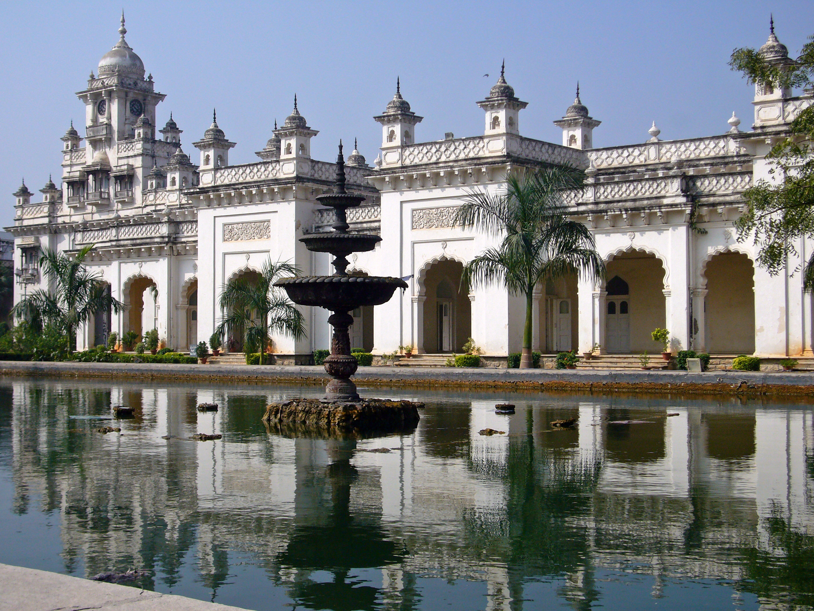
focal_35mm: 54
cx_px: 407
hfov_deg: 35.5
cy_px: 306
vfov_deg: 27.0
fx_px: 1270
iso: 80
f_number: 8
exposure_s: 1/320
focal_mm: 8.8
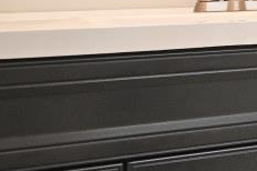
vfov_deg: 14.7
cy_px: -12
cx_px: 664
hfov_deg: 13.6
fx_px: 650
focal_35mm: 91
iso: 720
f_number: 4
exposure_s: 1/60
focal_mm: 14
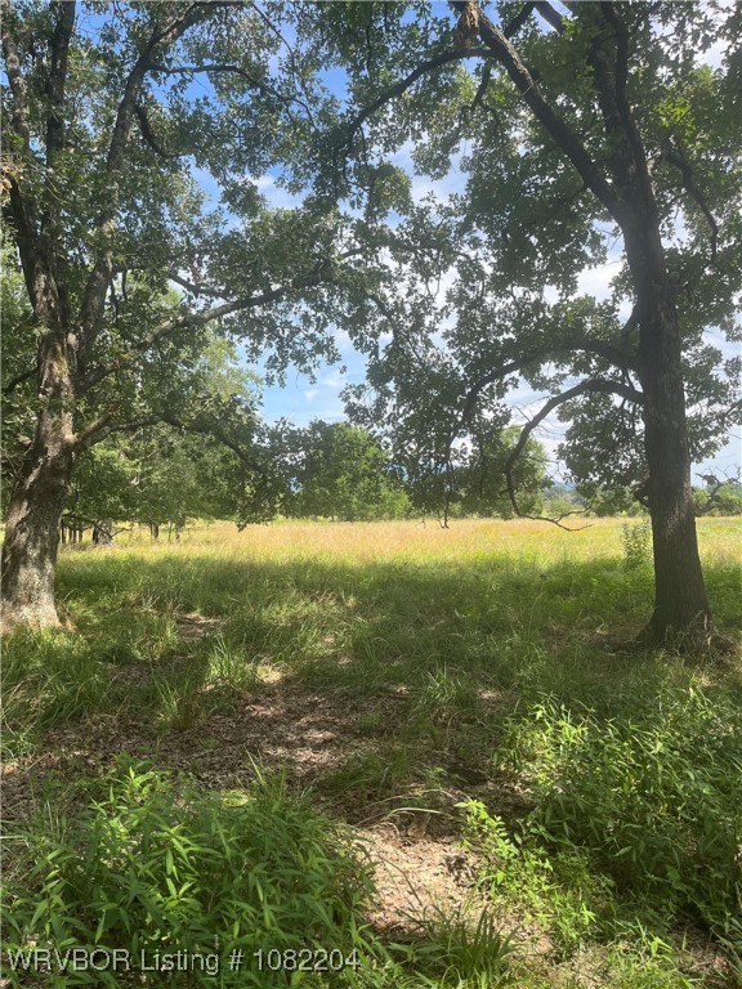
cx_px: 371
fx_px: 743
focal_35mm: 26
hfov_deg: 53.1
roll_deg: +0.9
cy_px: 494
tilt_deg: +0.7
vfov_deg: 67.3
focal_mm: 5.1
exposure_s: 1/1151
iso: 50
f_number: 1.6
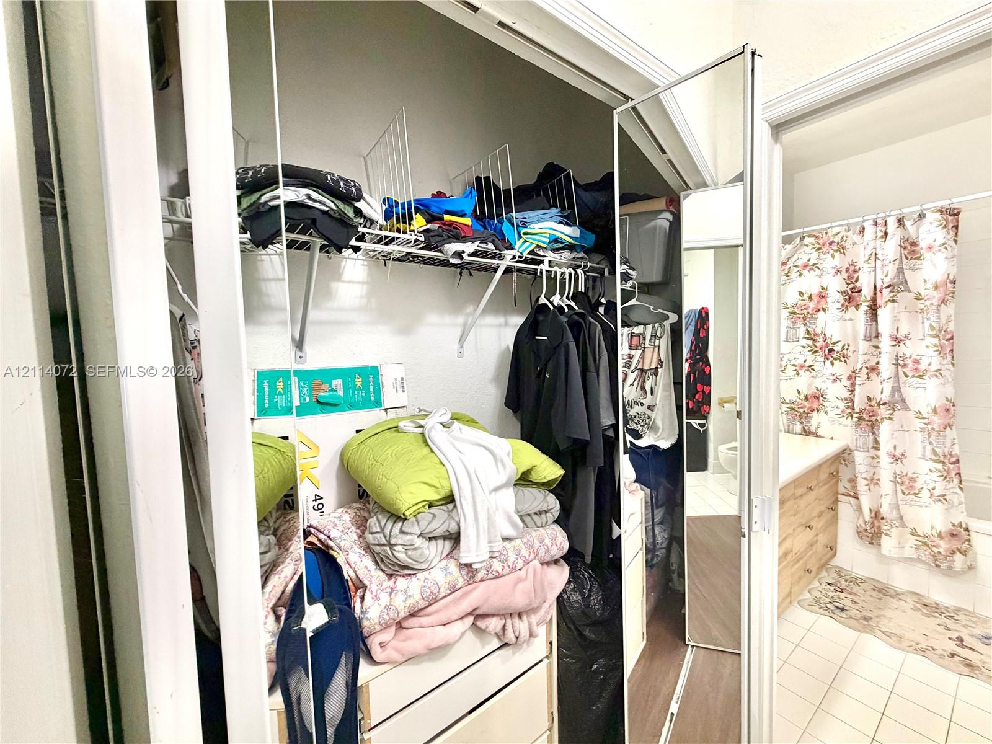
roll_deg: +2.3
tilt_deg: -3.5
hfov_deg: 102.1
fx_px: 401
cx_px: 496
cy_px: 372
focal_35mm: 14
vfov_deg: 85.7
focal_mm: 2.22
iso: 250
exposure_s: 1/60
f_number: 2.2
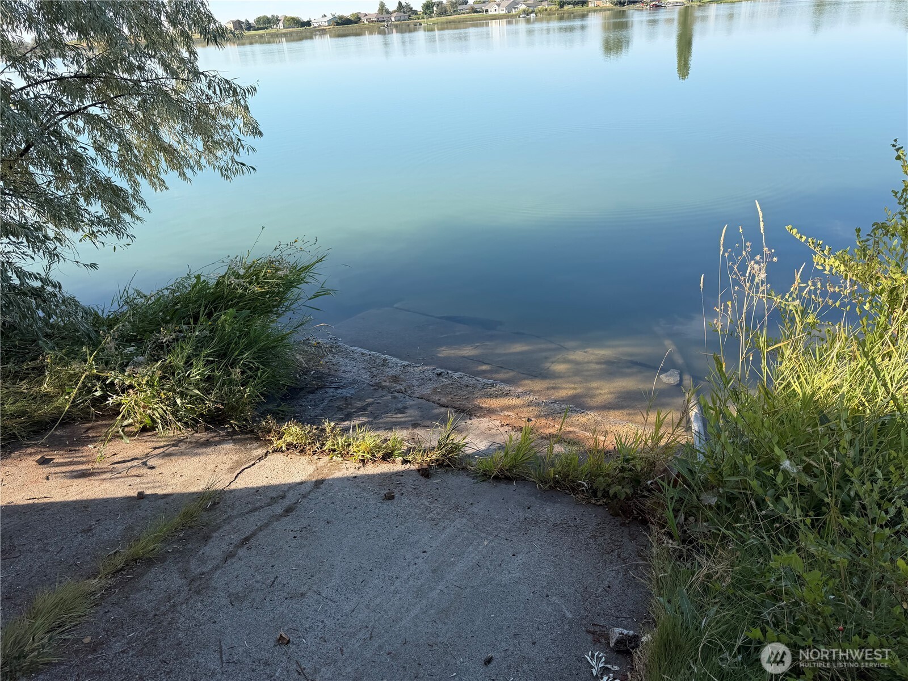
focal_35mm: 24
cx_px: 454
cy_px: 340
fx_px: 630
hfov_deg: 71.6
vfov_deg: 56.8
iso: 80
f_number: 1.78
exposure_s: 1/1314
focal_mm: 6.76
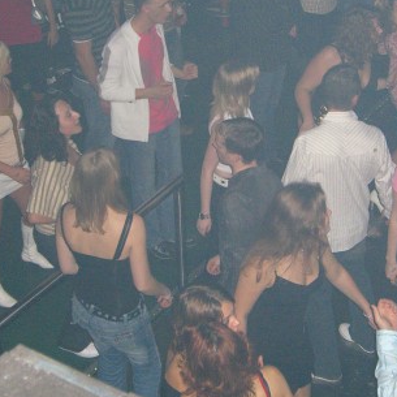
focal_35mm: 80
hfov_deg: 21.6
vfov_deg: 21.6
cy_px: 138
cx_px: 234
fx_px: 1038
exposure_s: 1/60
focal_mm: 9.5
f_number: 3.1
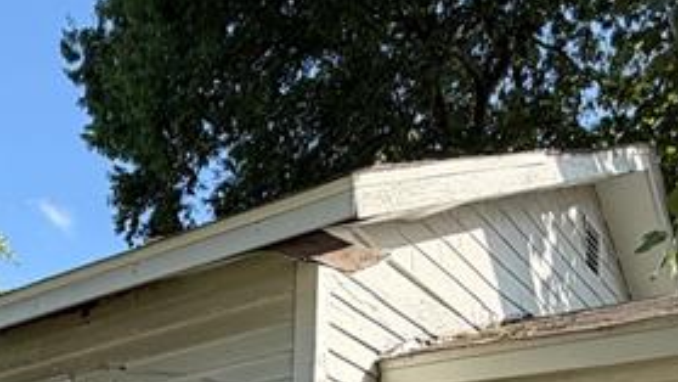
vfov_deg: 17.5
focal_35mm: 56
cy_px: 679
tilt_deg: -0.5
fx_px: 1007
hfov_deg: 36.1
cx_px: 148
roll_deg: -1.1
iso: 50
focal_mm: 2.22
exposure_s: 1/502
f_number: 2.2
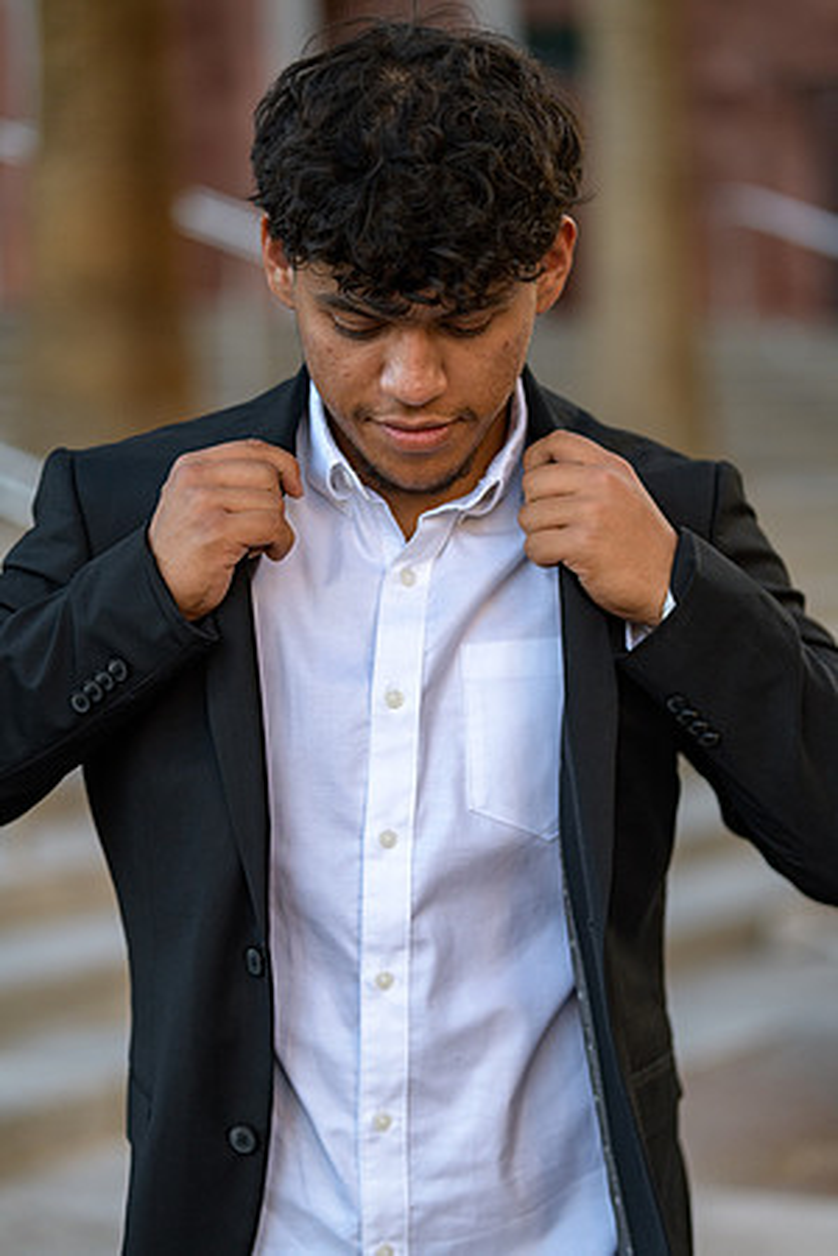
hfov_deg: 13.7
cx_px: 419
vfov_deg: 20.4
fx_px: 3491
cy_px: 628
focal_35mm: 100
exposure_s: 1/400
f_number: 3.2
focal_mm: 100
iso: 250
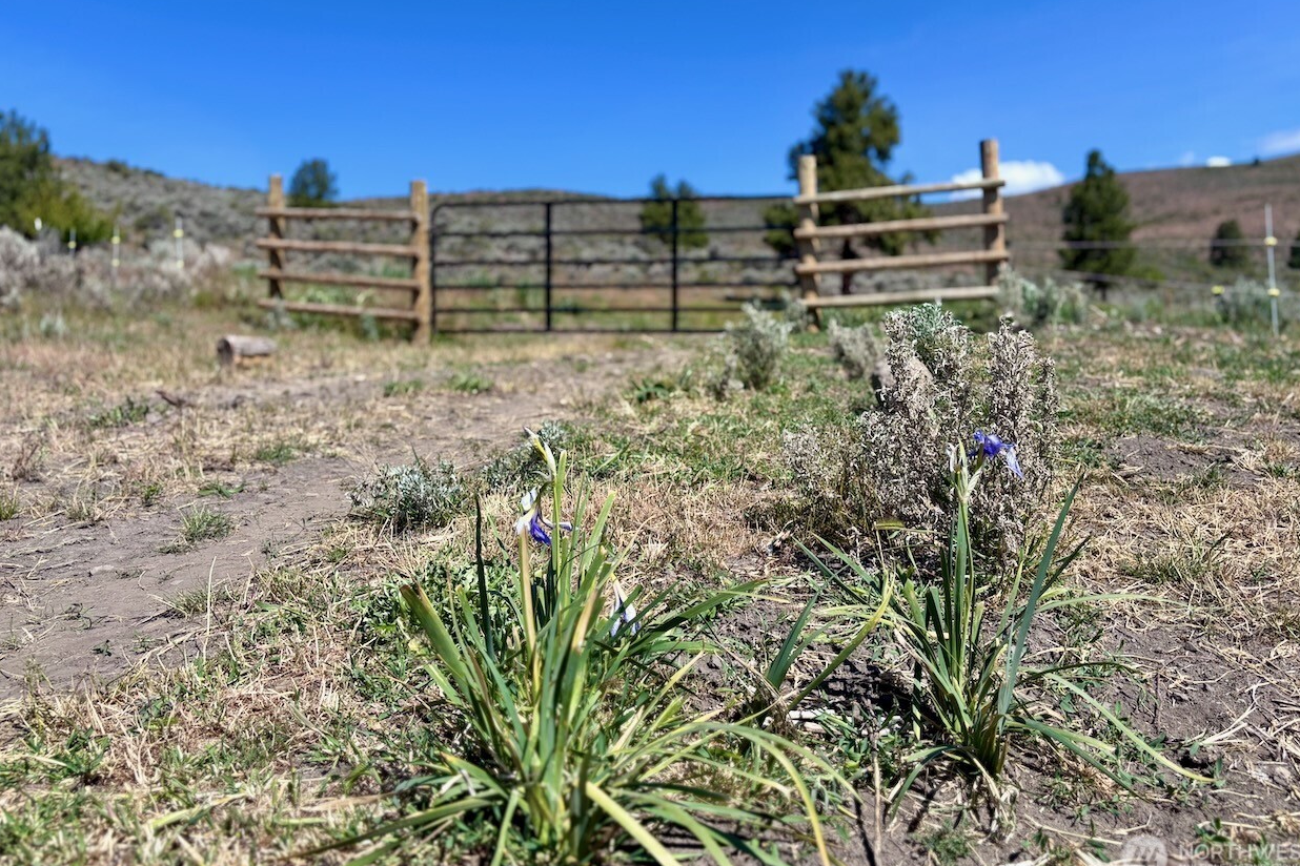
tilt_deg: +1.2
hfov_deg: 65.5
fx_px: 1011
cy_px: 389
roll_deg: +3.4
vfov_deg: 46.3
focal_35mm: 28
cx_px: 672
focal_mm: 5.96
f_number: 1.6
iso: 50
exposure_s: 1/2933
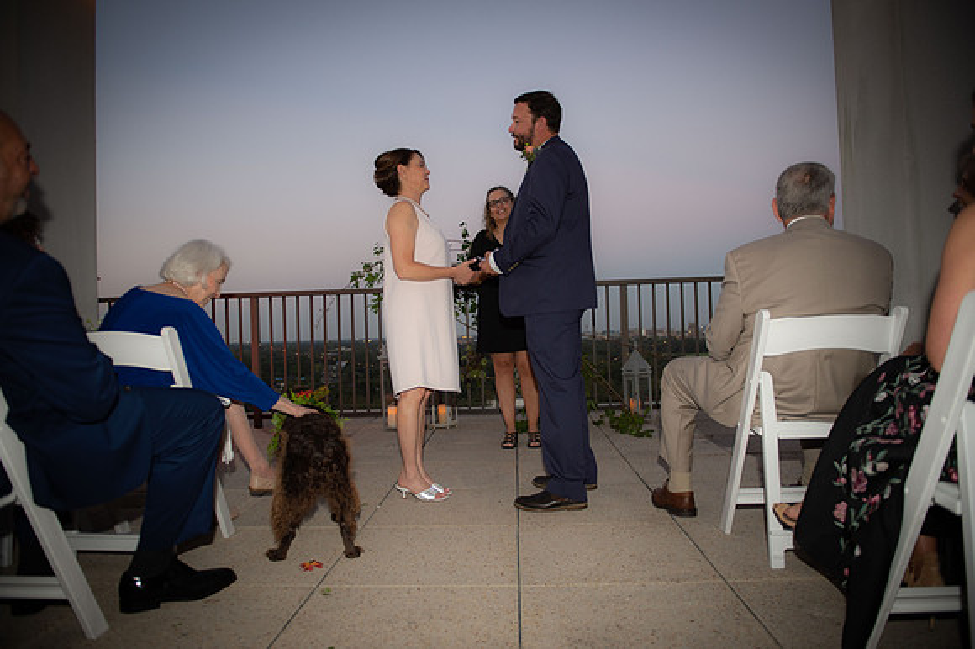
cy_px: 324
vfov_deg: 53.1
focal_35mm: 24
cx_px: 488
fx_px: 650
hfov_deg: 73.8
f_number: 2.8
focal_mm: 24
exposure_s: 1/160
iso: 800
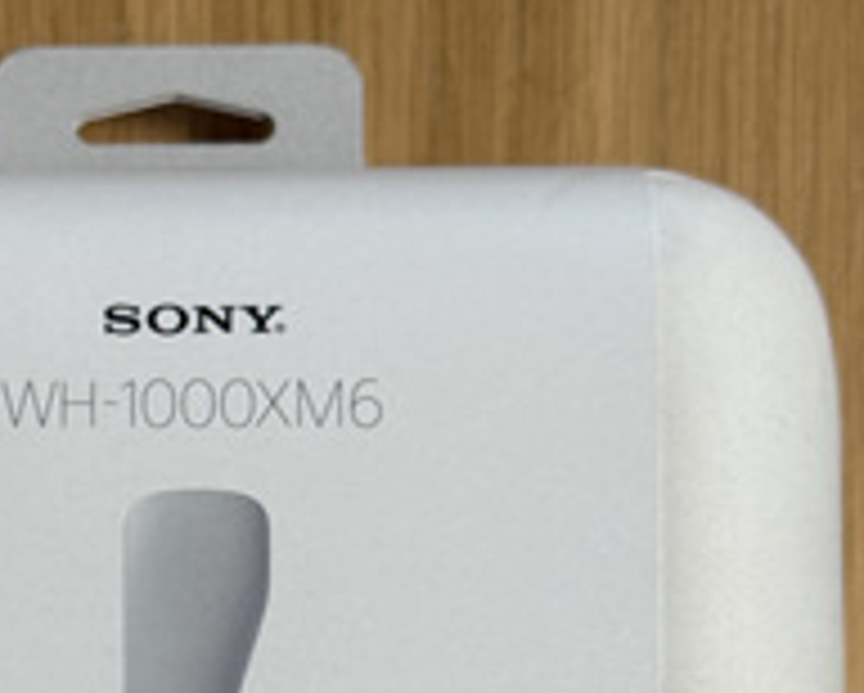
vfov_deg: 12.3
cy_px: 850
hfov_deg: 15.6
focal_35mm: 122
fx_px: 3123
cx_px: 142
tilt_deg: -84.7
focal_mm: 6.76
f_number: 1.78
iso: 100
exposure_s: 1/89
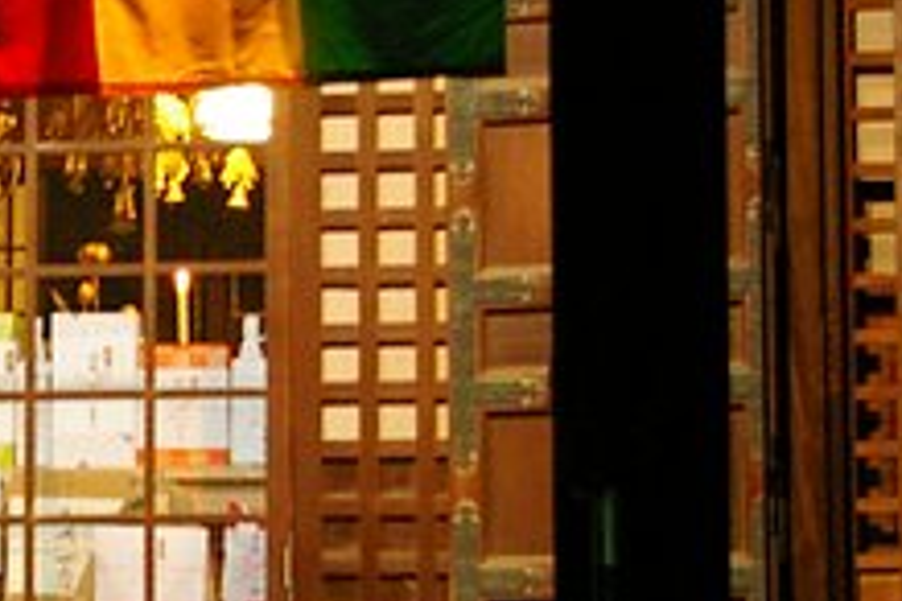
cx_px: -358
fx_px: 5445
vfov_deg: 6.3
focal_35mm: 217
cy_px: 253
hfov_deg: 9.3
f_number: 4
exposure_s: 1/8
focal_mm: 31
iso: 800
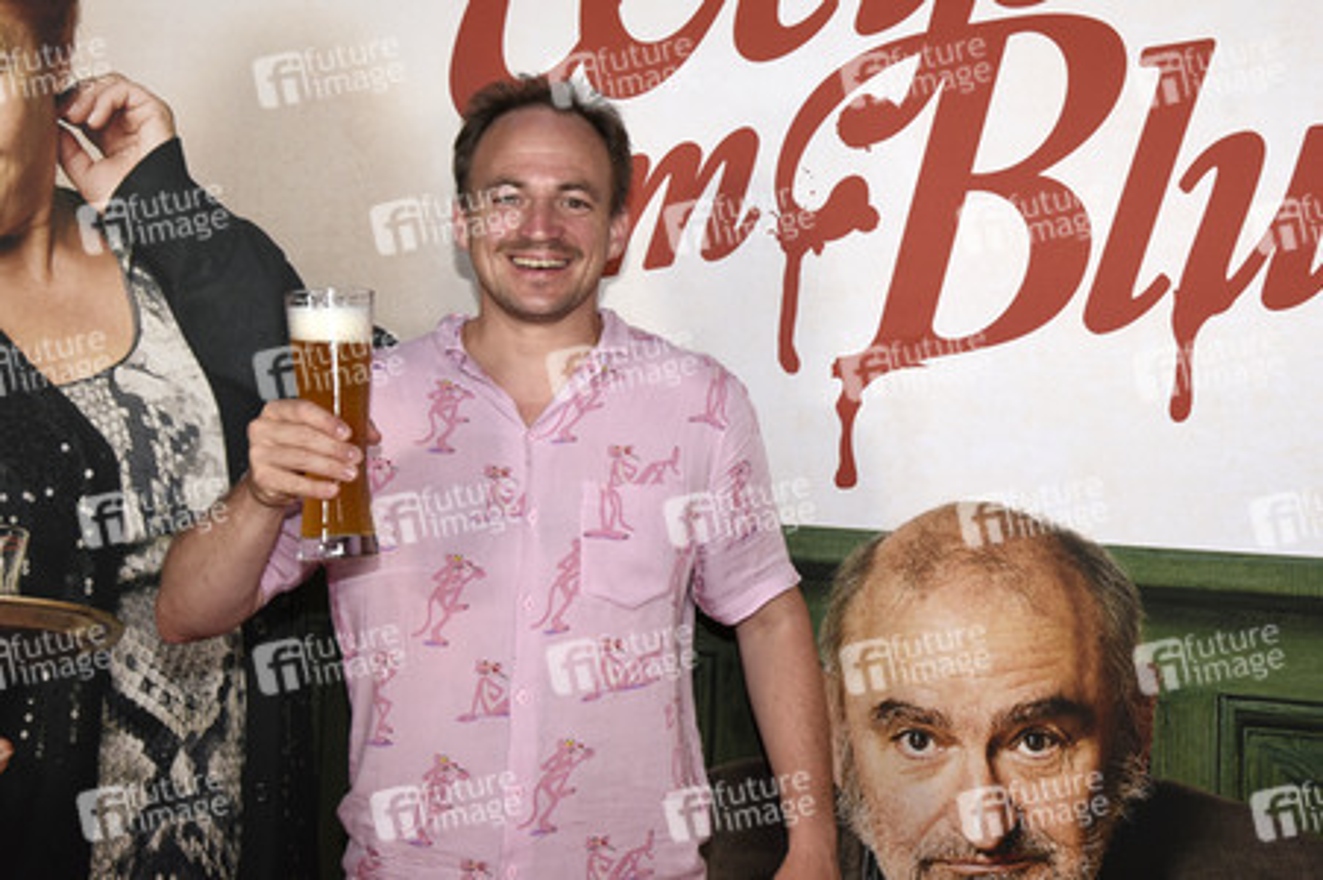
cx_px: 662
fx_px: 1469
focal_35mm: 40
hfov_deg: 48.5
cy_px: 440
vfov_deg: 33.4
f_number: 6.3
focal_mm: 40
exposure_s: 1/160
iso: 1000
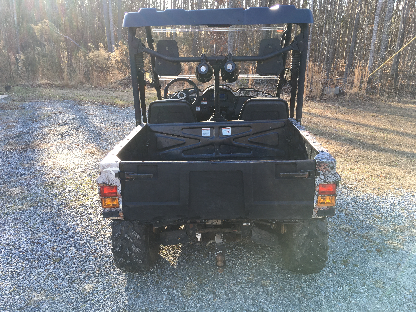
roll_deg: -2.3
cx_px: 208
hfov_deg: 61.7
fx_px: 349
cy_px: 156
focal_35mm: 29
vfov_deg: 48.2
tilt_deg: -18.5
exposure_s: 1/126
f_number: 2.2
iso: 25
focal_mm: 4.15
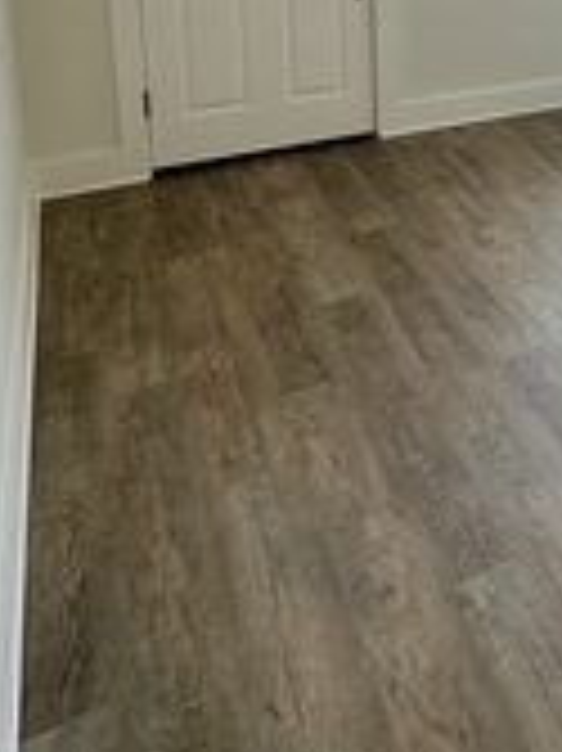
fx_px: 910
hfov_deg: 29.2
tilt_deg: -10.4
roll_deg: -2.7
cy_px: -36
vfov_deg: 38.6
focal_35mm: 42
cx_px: 690
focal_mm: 2.22
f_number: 2.2
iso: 100
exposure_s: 1/120
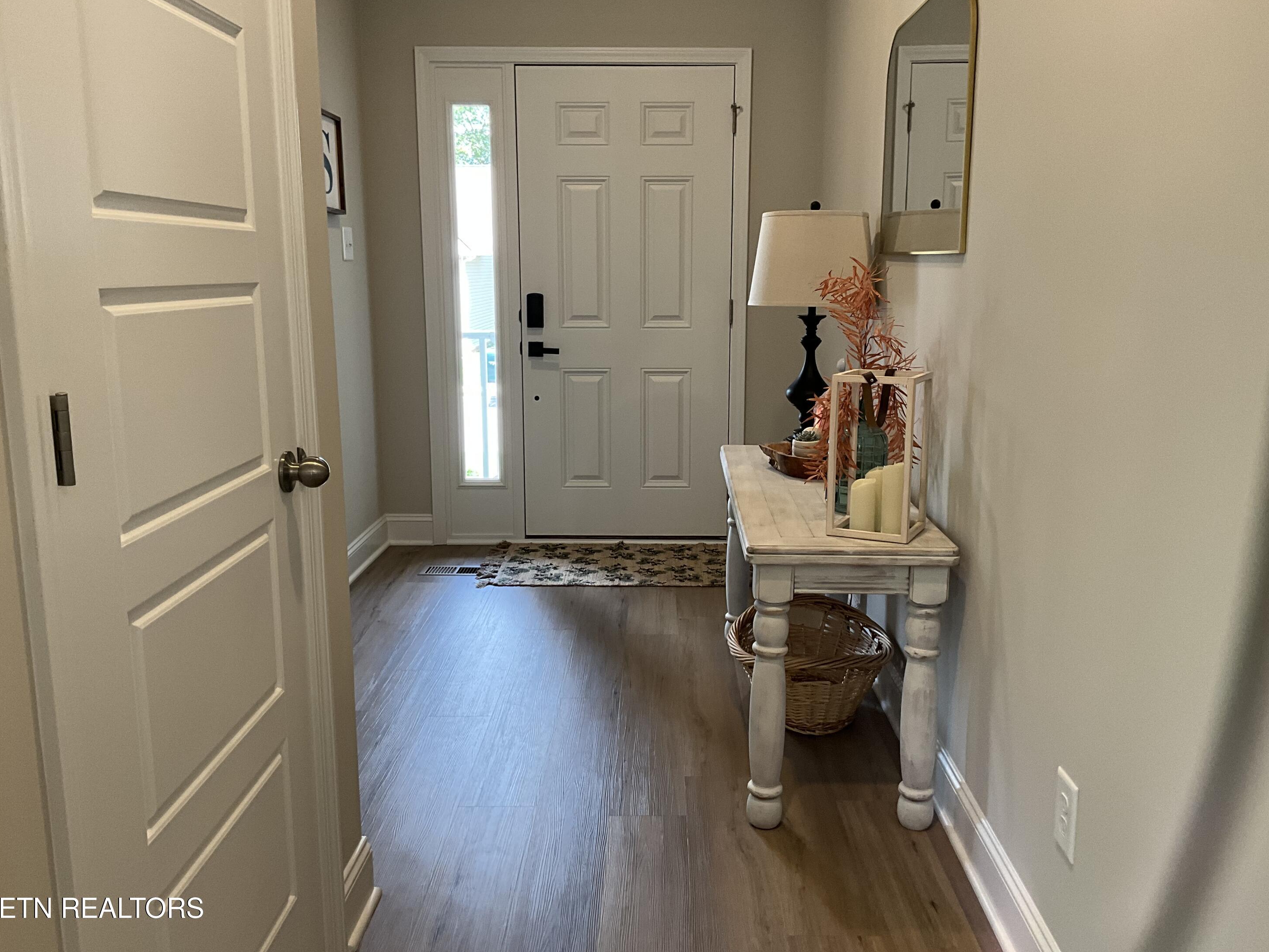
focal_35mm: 30
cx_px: 652
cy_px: 461
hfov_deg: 60.0
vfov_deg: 46.8
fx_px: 1100
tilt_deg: -10.8
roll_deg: -0.4
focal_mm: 3
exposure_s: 1/60
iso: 64
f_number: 1.8
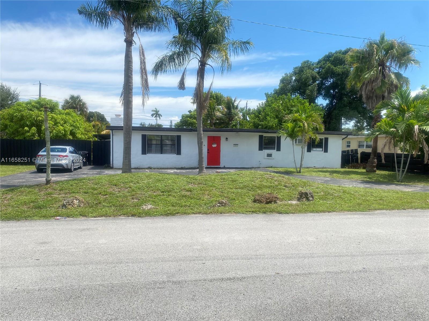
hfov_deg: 67.3
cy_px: 160
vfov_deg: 53.1
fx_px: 322
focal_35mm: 26
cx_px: 214
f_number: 1.8
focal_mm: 4.25
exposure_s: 1/2105
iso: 32
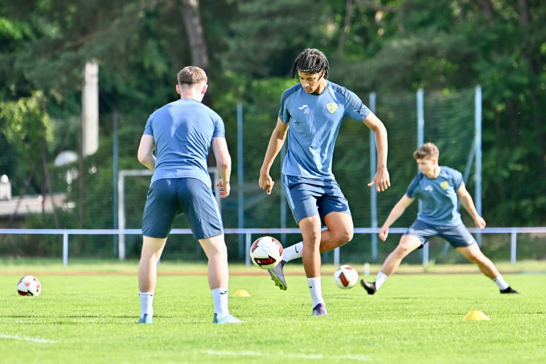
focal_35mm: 310
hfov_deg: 6.6
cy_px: 182
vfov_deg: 4.4
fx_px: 4701
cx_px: 273
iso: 720
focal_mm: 310
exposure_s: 1/1600
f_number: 5.6
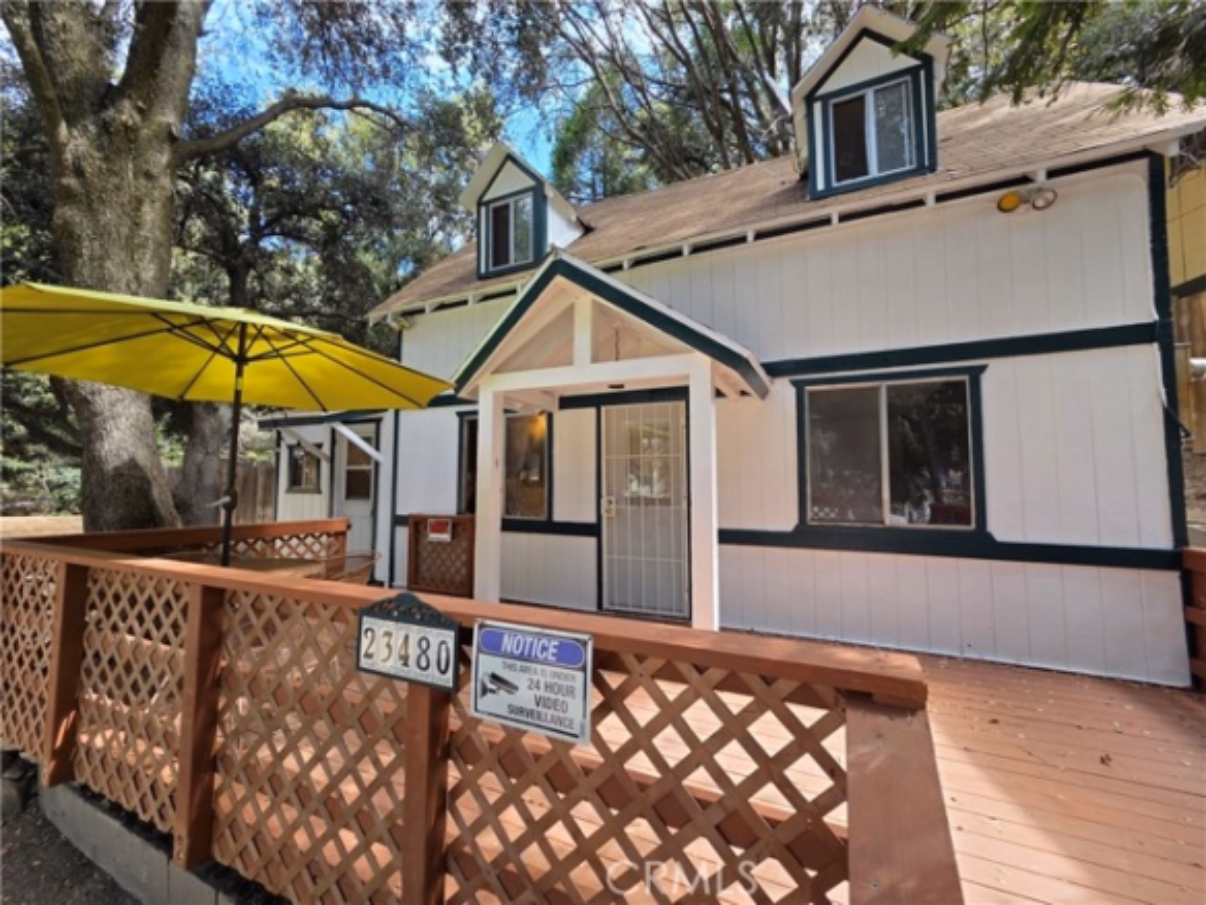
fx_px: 453
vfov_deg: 89.9
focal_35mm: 13
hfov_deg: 106.2
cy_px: 452
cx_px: 603
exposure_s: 1/222
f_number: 2.2
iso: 50
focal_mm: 2.2
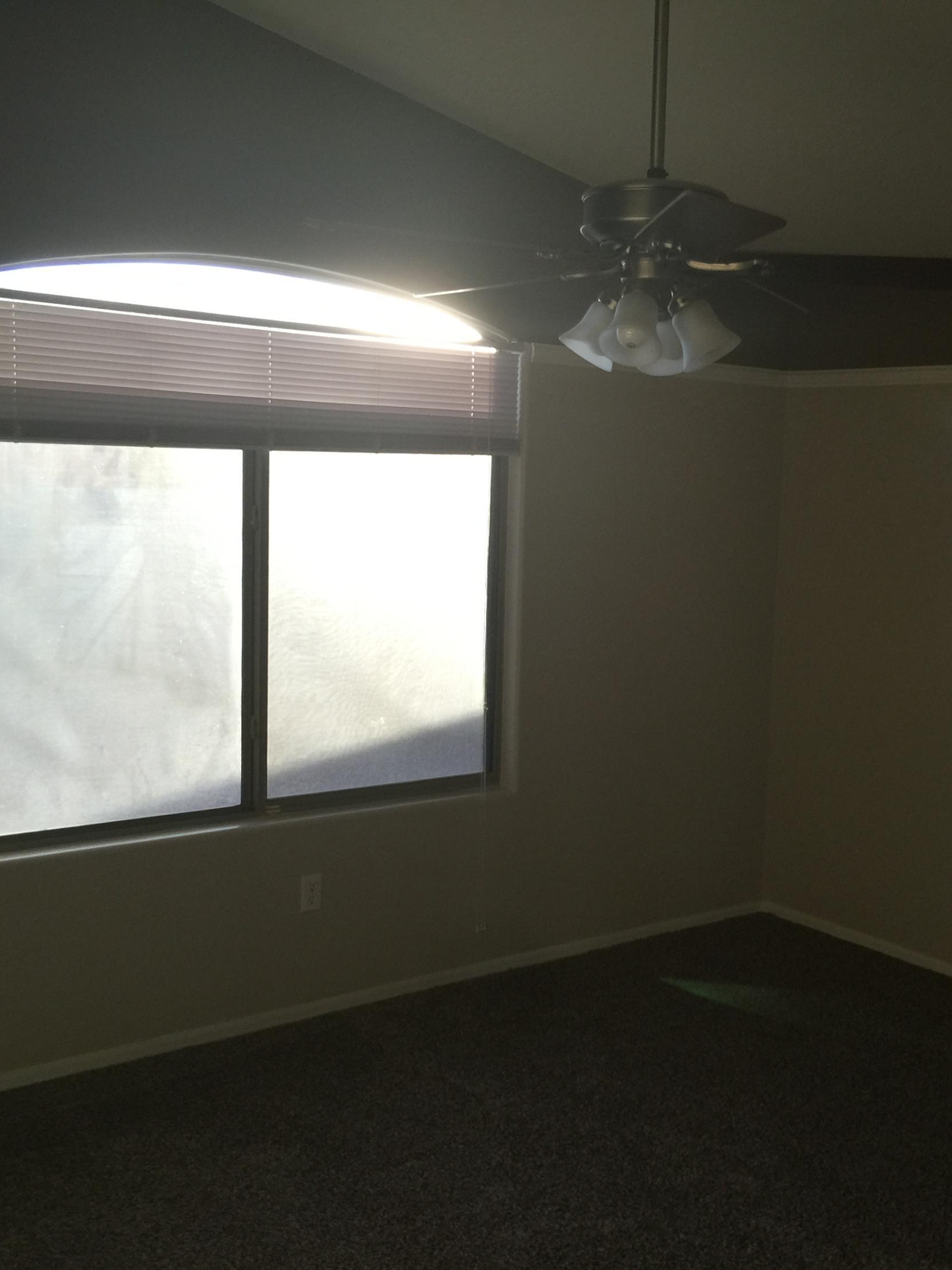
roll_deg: -1.9
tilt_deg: -6.7
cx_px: 564
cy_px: 640
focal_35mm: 39
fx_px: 1430
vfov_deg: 47.9
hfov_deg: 36.7
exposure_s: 1/30
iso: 40
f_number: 2.2
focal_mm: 4.15
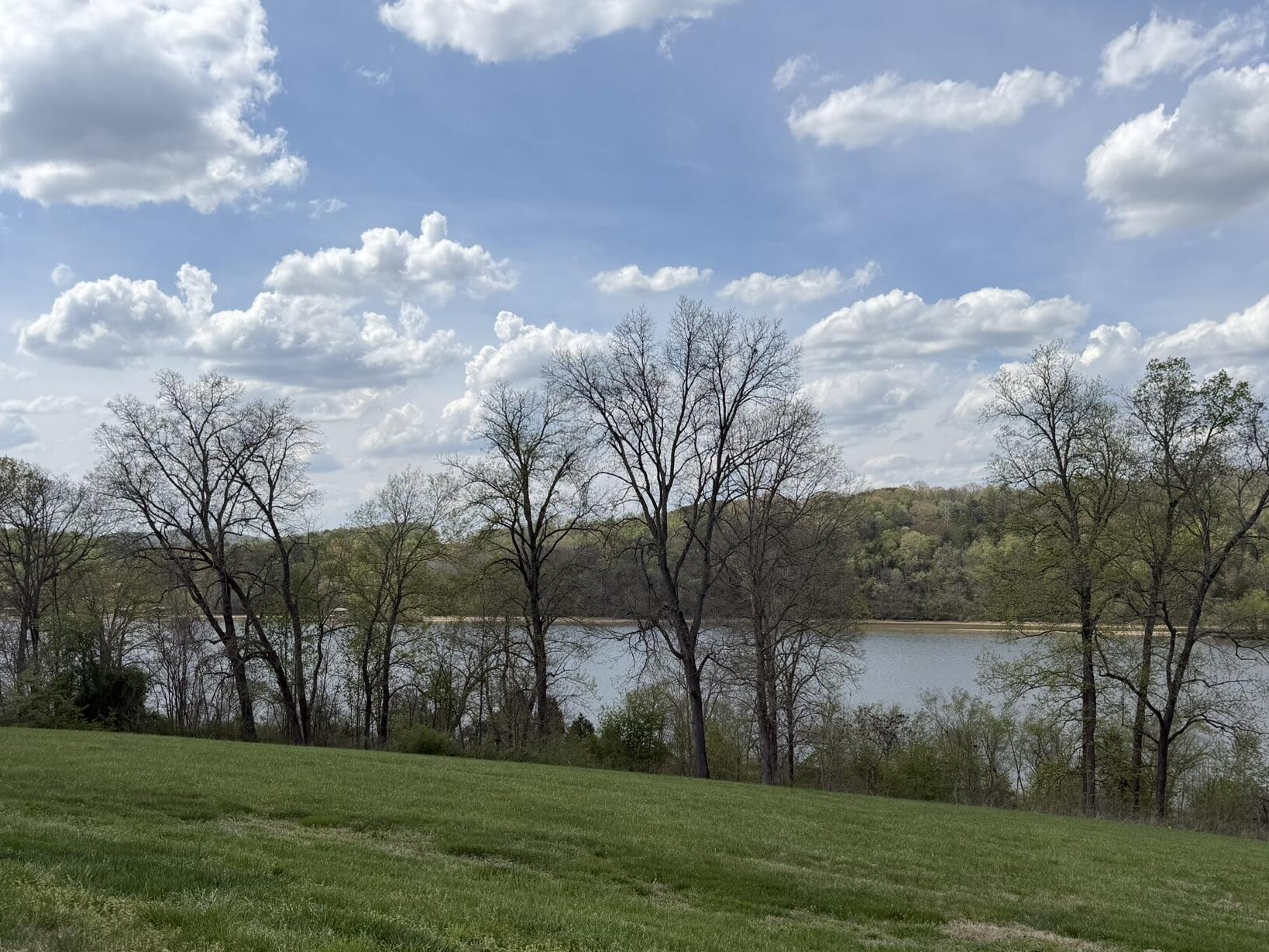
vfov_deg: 46.4
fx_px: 1100
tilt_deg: -3.1
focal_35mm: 30
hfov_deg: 59.9
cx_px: 659
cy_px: 591
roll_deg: +1.1
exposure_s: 1/7353
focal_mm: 6.76
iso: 80
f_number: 1.78
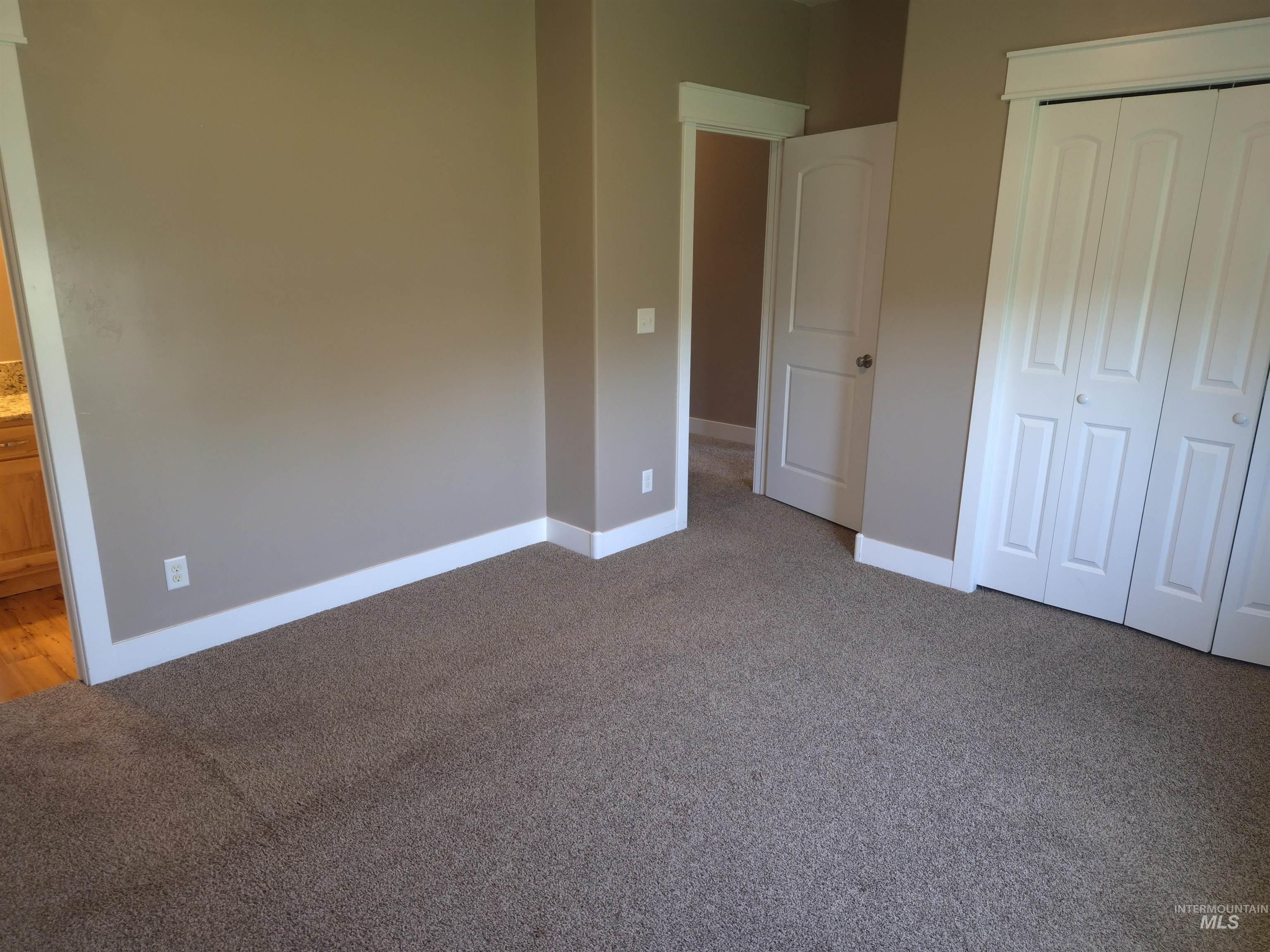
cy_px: 476
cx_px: 635
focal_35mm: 23
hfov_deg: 73.9
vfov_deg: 58.9
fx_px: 844
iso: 250
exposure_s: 1/60
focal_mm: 5.4
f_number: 1.8
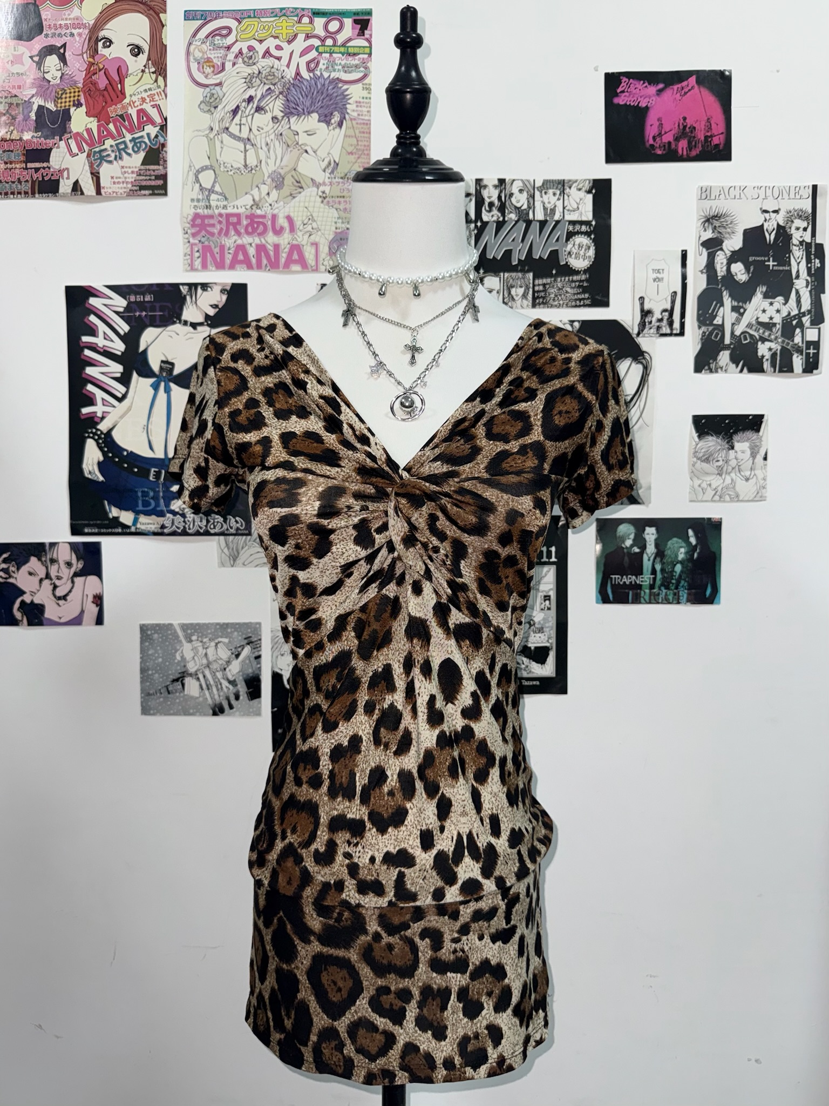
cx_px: 414
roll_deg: -1.1
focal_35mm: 24
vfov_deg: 71.6
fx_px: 766
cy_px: 553
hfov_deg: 56.8
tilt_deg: -2.0
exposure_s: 1/57
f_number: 1.78
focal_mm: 6.76
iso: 100
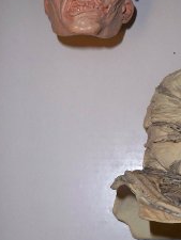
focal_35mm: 83
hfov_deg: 17.3
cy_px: 182
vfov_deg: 23.3
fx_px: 578
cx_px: 191
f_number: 3.1
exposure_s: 1/60
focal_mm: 6.3
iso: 200
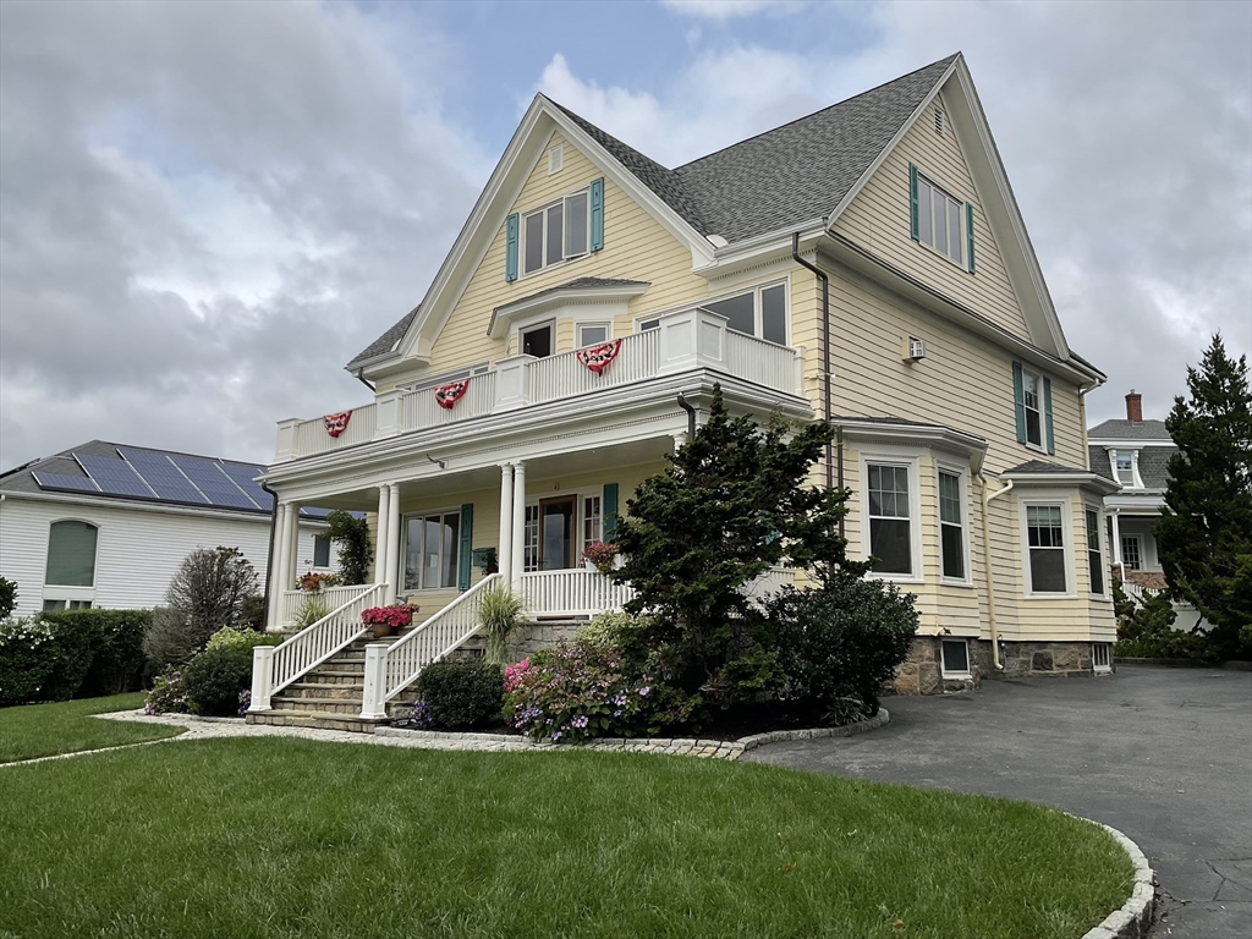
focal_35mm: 29
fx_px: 1049
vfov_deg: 48.2
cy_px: 470
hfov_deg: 61.7
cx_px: 626
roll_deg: -0.7
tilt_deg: +9.0
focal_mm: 3
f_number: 1.8
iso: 16
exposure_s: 1/2538
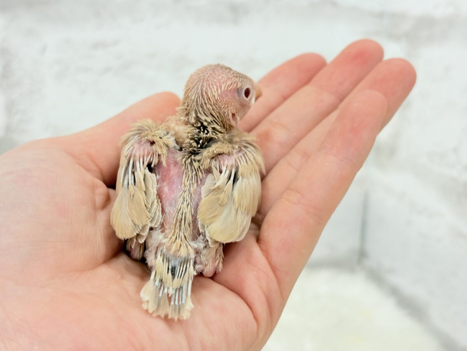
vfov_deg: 28.0
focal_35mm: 52
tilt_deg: -13.3
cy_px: 176
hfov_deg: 36.8
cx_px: 234
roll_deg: -2.7
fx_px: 702
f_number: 1.6
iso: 40
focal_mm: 5.96
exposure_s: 1/50
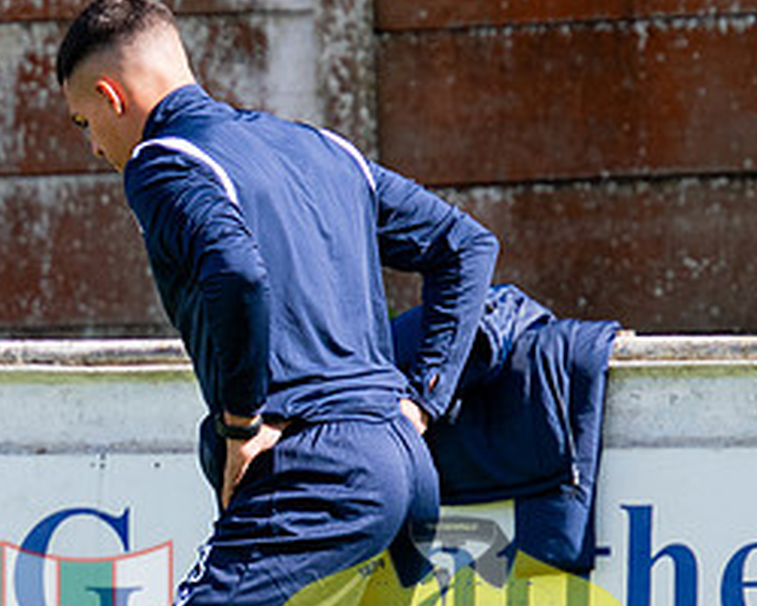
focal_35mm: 783
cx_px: 32
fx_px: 17543
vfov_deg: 2.0
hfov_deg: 2.5
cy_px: 386
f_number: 4
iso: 400
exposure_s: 1/1600
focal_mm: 180
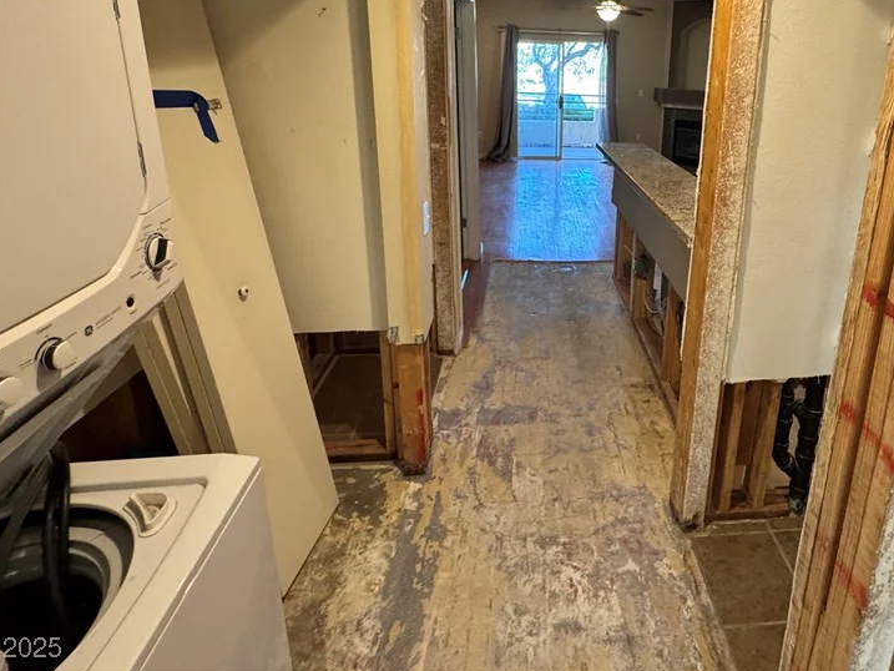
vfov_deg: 63.4
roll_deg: -4.0
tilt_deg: -14.1
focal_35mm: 20
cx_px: 575
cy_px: 197
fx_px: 517
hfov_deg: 79.8
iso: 320
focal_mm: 2.22
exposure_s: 1/60
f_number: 2.2
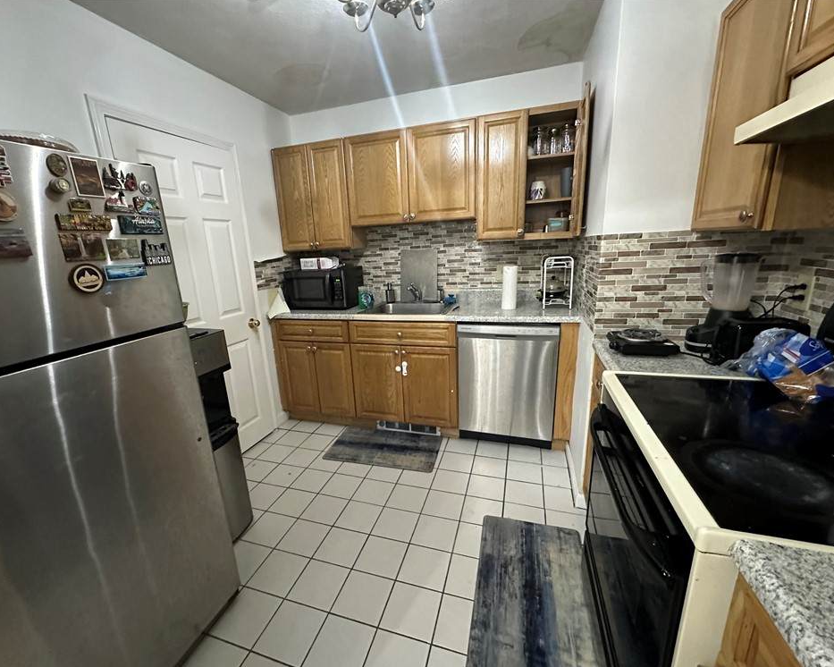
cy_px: 340
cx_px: 397
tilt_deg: -13.5
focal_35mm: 15
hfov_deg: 96.7
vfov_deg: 84.0
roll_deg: +2.2
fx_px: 370
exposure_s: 1/40
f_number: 2.2
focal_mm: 2.22
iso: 1000
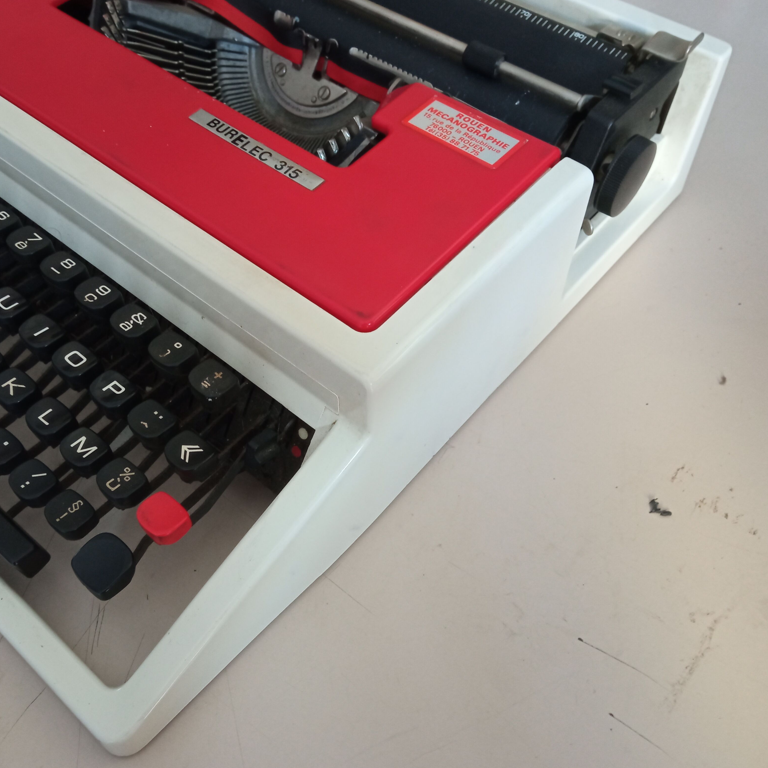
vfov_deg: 51.1
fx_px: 803
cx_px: 319
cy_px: 385
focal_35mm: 32
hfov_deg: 50.9
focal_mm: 3.79
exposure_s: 1/25
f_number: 2.2
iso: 572
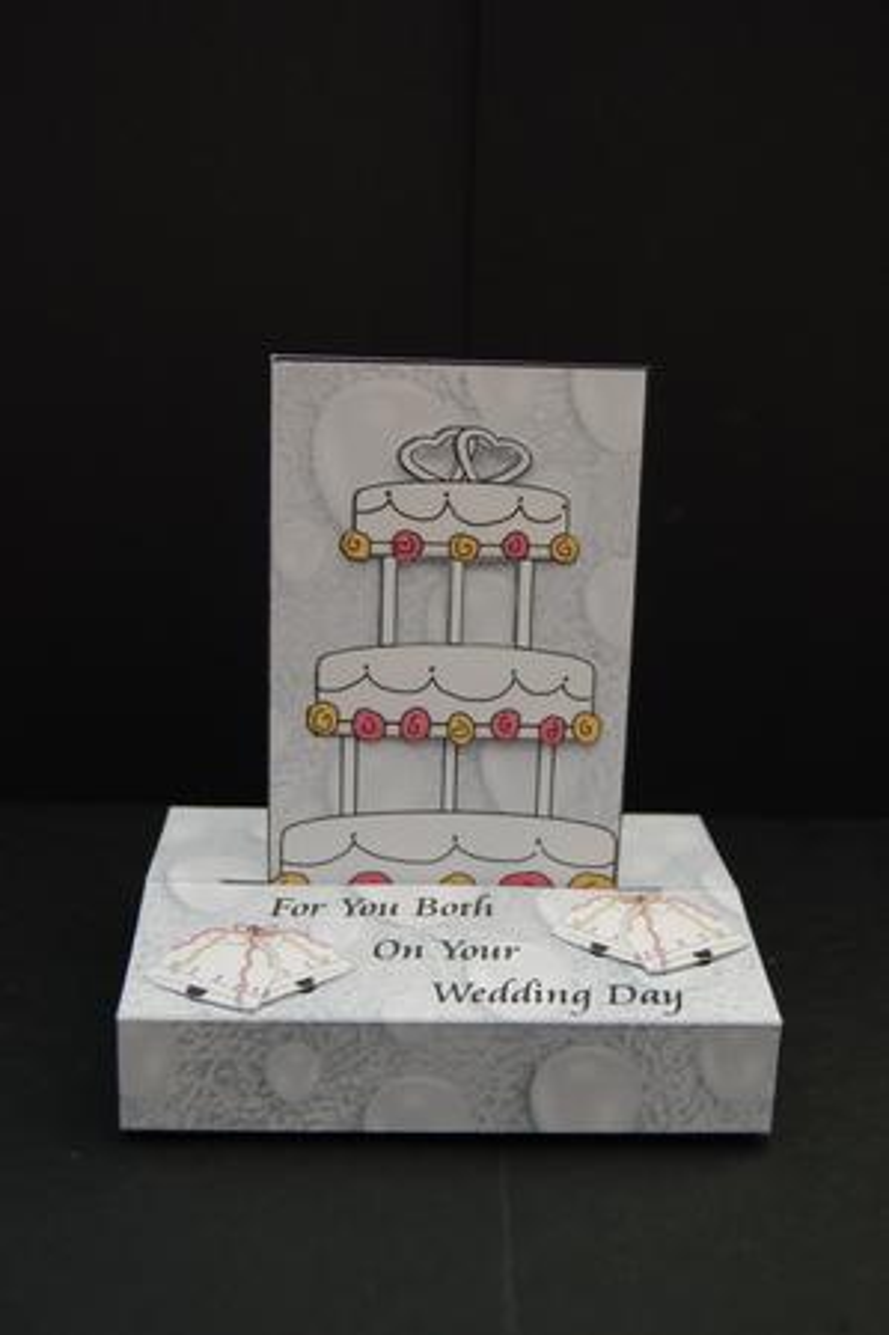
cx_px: 444
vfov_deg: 46.4
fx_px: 1557
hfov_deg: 31.9
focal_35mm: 42
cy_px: 668
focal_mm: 28
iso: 400
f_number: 5
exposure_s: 1/100
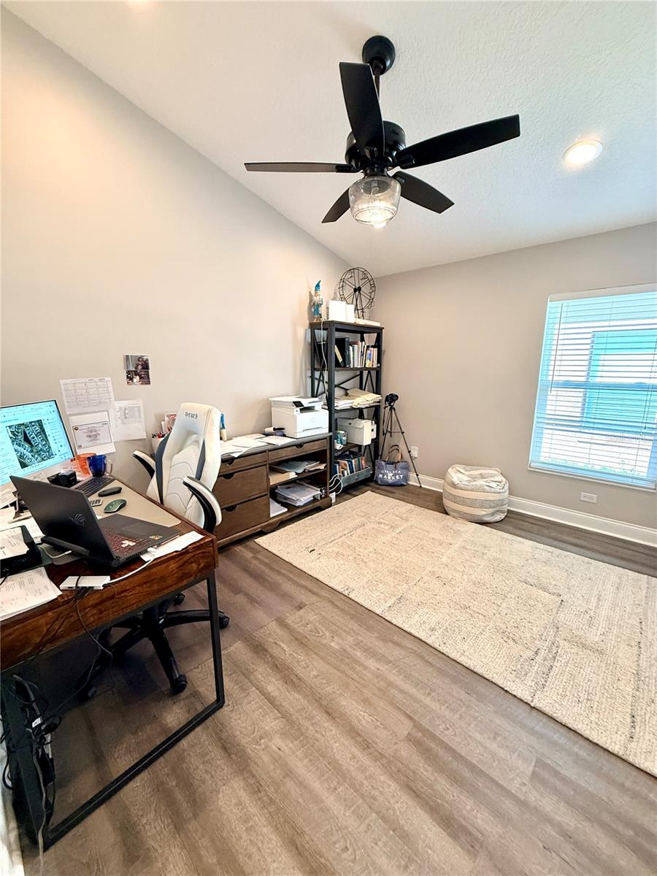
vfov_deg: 102.1
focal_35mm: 14
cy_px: 438
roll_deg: +0.0
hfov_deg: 85.7
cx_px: 328
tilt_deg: -10.4
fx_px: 354
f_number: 2.2
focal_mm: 2.22
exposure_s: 1/120
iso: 320
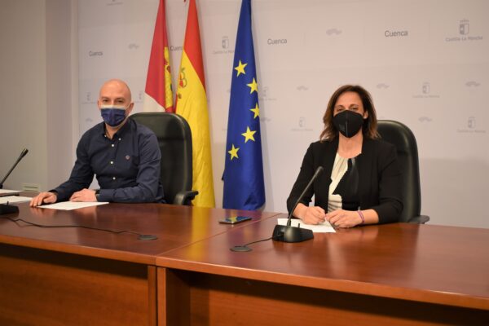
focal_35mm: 40
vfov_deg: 33.0
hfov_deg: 47.9
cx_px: 244
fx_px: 550
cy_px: 163
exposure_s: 1/60
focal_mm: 27
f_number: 4
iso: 640
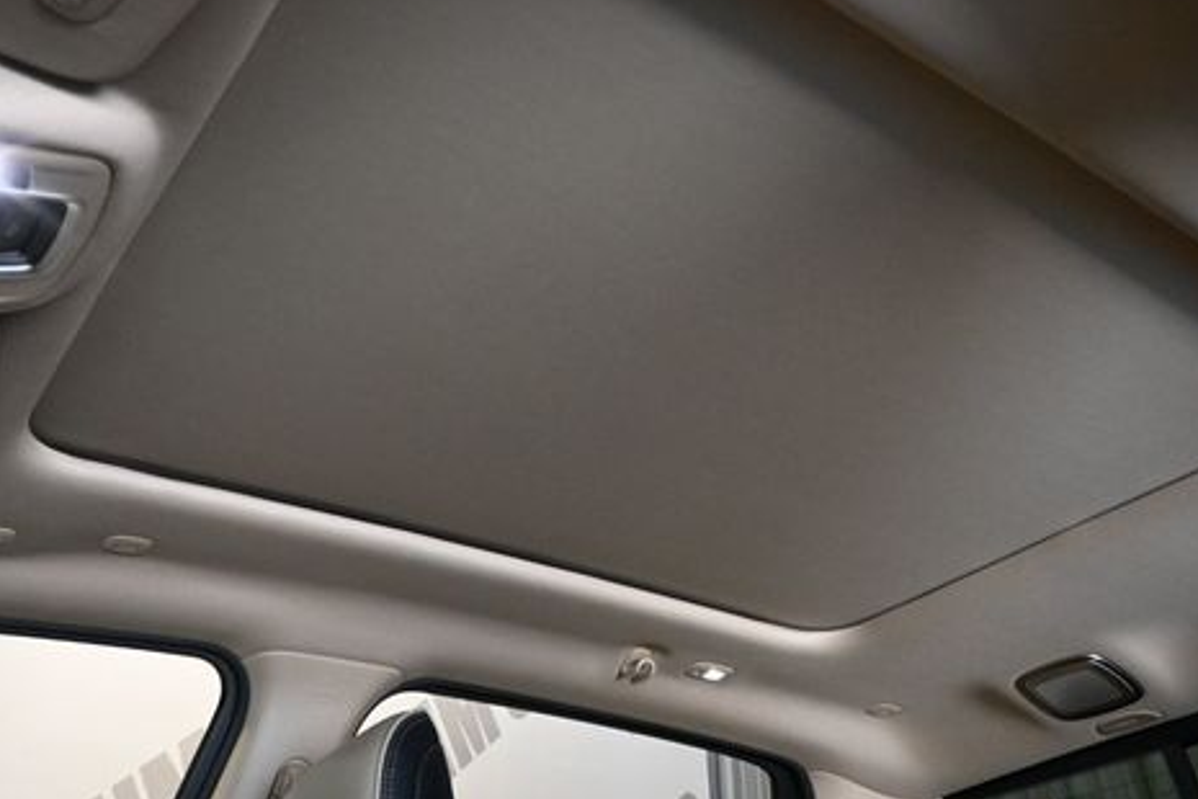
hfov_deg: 57.1
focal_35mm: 33
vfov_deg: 39.5
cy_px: 260
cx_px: 654
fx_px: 1098
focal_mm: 16
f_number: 3.5
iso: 3200
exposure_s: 1/80
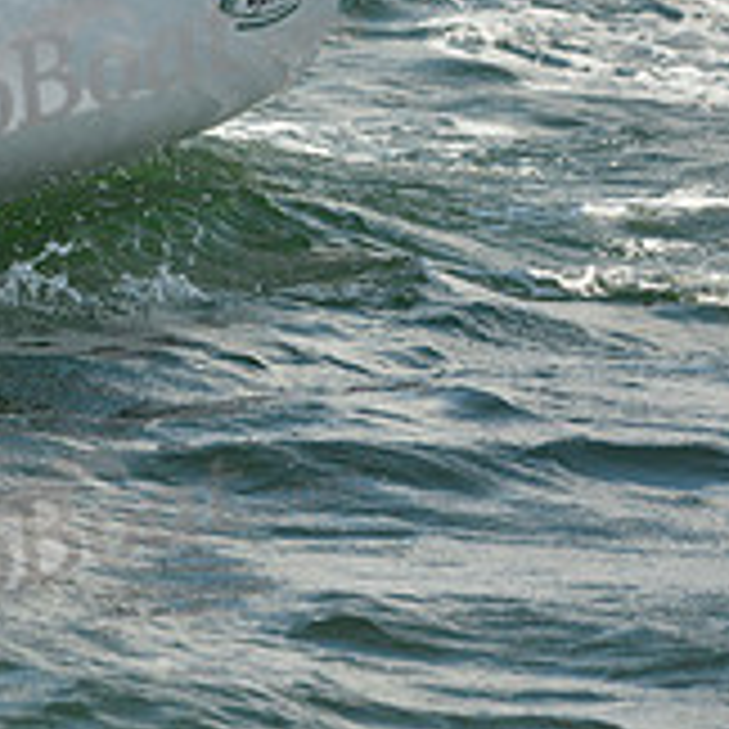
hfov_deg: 4.6
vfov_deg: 4.6
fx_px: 9054
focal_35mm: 380
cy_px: -83
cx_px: -500
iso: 400
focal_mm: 125
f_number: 8
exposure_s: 1/1600
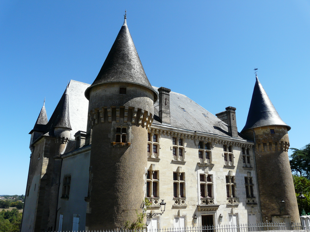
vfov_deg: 49.7
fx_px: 251
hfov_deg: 63.4
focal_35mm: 28
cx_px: 155
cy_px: 116
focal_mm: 4.6
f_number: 5.6
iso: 100
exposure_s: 1/400
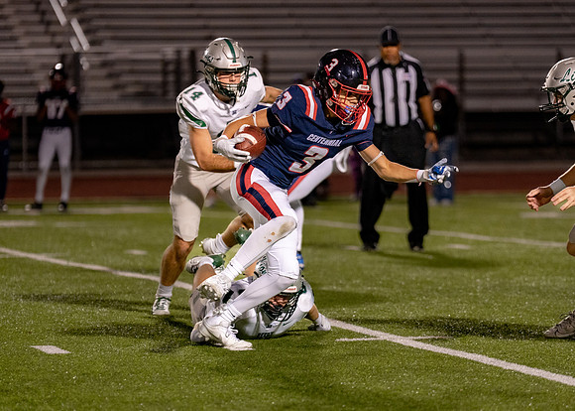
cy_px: 264
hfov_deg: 8.5
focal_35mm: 238
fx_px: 3883
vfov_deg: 6.0
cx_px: 329
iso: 2000
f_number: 2.8
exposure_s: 1/1000
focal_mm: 170
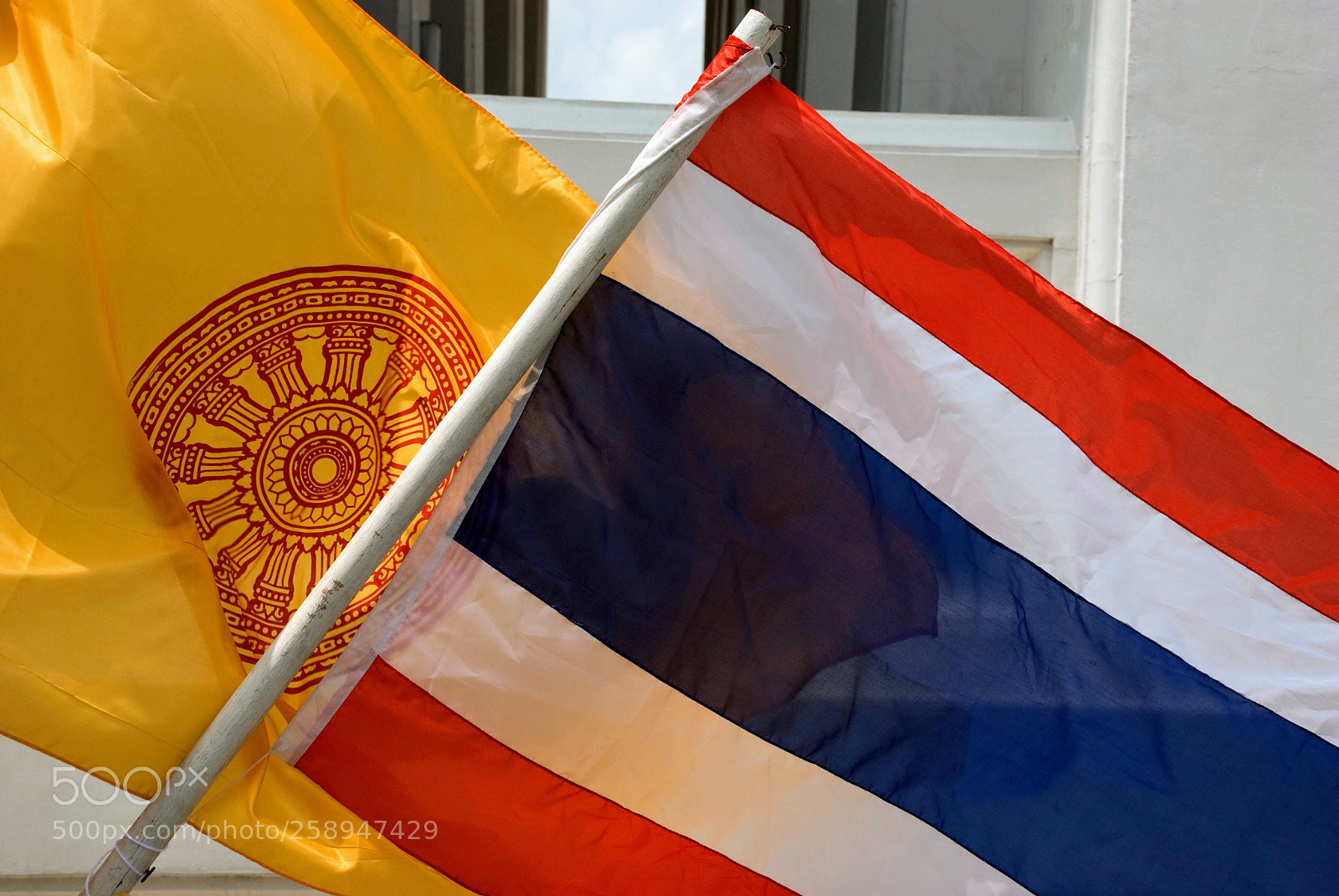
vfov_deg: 19.0
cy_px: 448
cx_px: 670
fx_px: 2681
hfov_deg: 28.0
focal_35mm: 72
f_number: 10
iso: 160
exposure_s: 1/400
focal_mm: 48
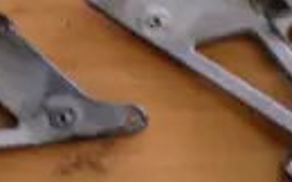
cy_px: 81
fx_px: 1121
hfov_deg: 14.8
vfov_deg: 9.3
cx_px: 133
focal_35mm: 141
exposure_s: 1/30
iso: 100
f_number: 3.1
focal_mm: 6.3
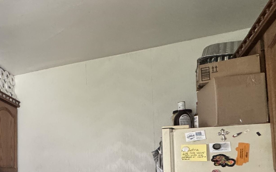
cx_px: -17
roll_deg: -0.5
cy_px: 157
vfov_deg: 32.6
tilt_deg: +3.5
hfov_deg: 42.9
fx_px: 278
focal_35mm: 37
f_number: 2.2
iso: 320
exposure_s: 1/86
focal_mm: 2.22
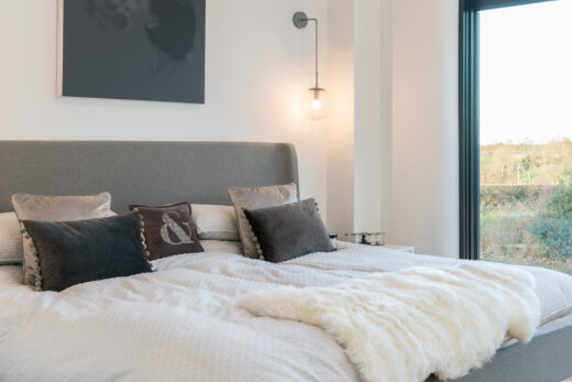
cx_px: 449
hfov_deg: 39.6
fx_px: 763
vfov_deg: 28.0
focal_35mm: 48
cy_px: 151
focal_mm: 24
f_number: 9
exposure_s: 1/4
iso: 100
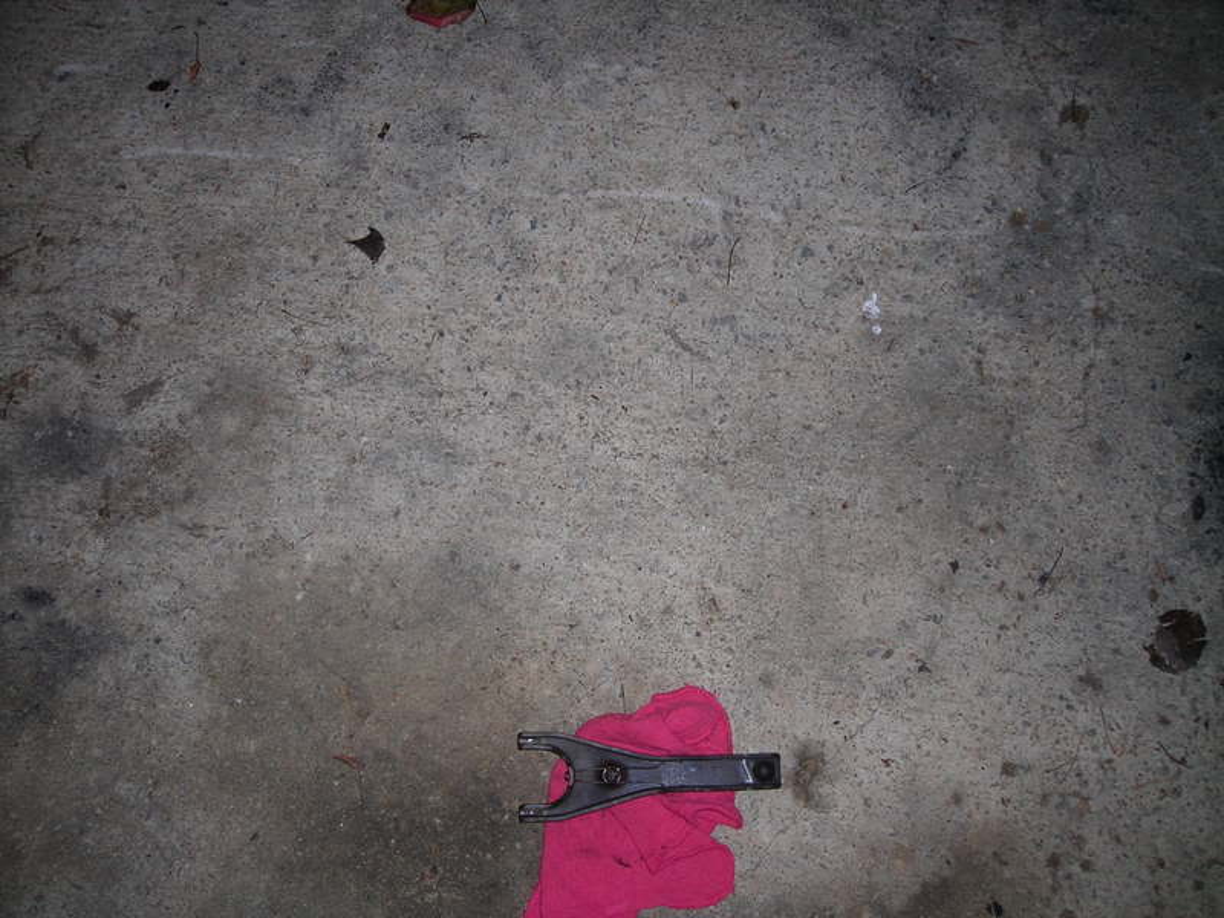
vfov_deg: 37.7
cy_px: 459
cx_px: 612
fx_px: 1344
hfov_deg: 49.0
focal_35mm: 38
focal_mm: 6.3
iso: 50
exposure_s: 1/60.1
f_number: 3.2
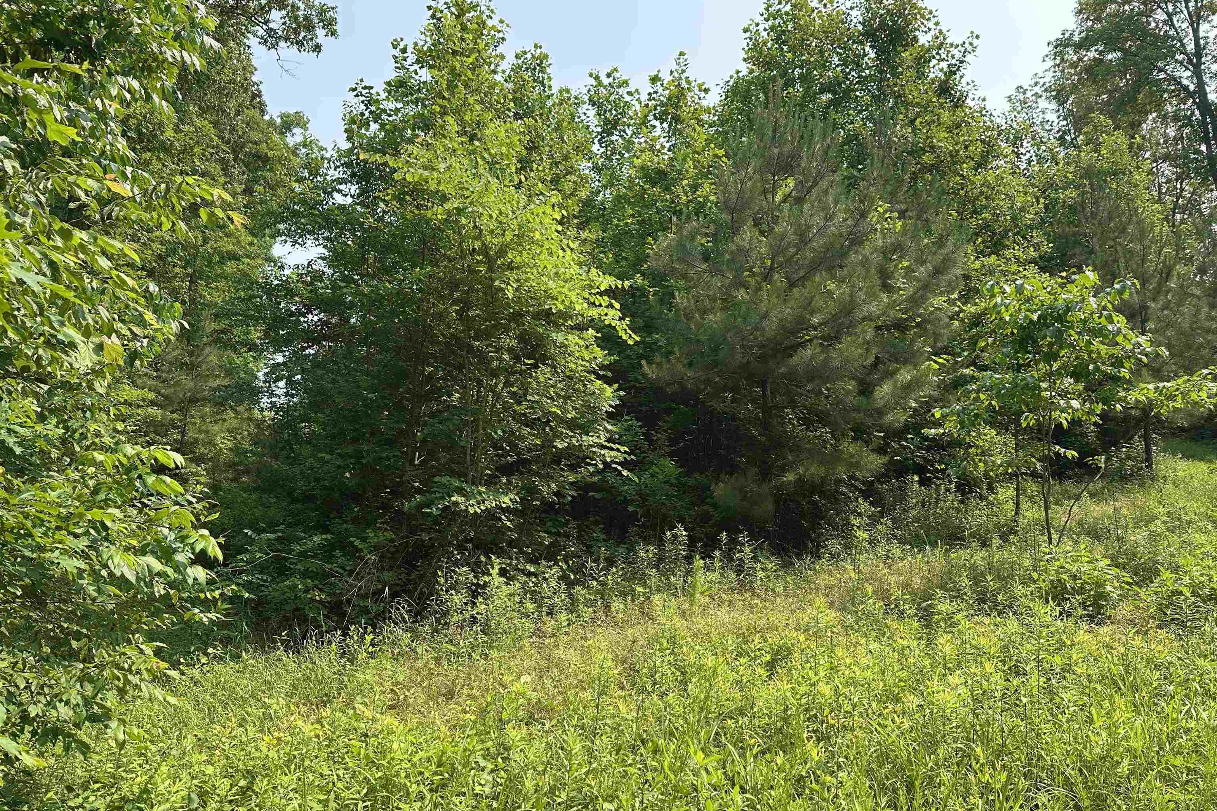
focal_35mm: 25
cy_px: 402
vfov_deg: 51.3
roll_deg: -2.2
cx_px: 609
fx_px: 845
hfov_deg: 71.5
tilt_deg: +3.6
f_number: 1.78
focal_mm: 6.86
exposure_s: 1/1517
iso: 80
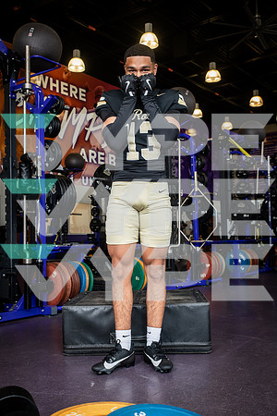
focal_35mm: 40
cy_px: 208
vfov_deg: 48.5
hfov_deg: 33.4
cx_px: 138
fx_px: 462
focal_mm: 40
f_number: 5.6
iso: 500
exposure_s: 1/250
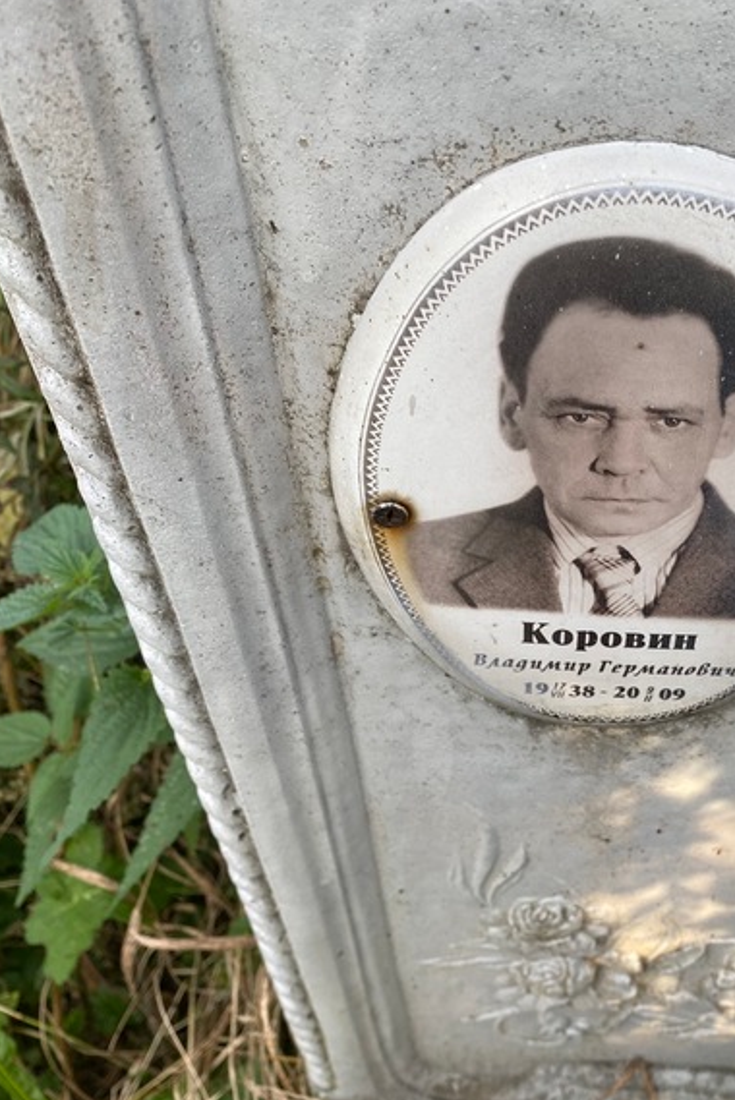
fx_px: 1162
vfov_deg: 50.7
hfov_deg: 33.3
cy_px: 570
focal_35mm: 38
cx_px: 662
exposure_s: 1/139
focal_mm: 4.25
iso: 32
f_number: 1.8
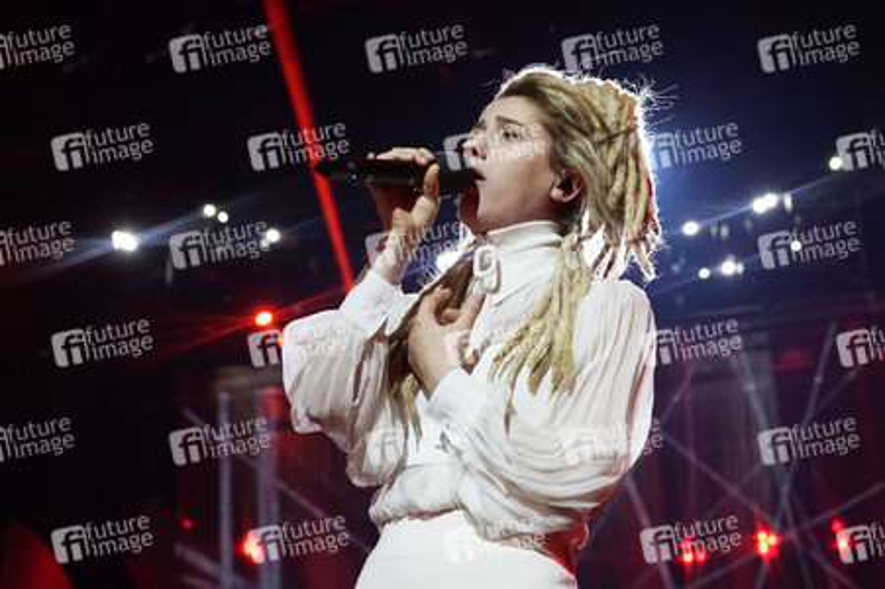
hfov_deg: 39.6
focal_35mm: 50
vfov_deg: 27.0
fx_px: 1228
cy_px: 294
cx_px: 442
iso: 3200
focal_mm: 50
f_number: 4
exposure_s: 1/250
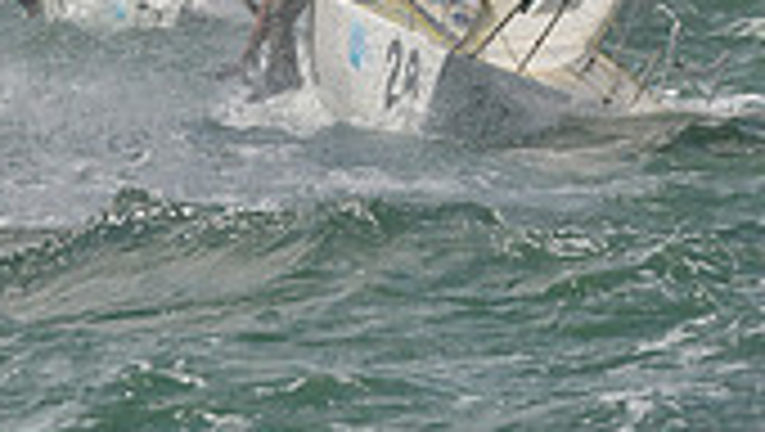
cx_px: -56
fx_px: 14517
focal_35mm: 715
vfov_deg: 1.7
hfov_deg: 3.0
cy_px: -801
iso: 280
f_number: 9
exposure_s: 1/1250
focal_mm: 200
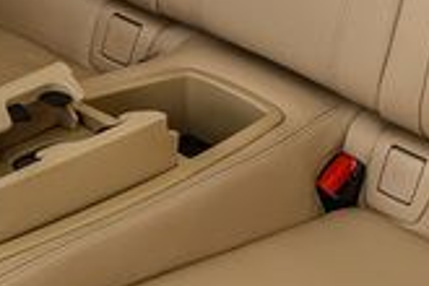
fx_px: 1775
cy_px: -8
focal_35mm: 149
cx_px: 273
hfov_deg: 13.8
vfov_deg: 9.1
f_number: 4
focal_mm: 24
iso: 400
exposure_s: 1/640
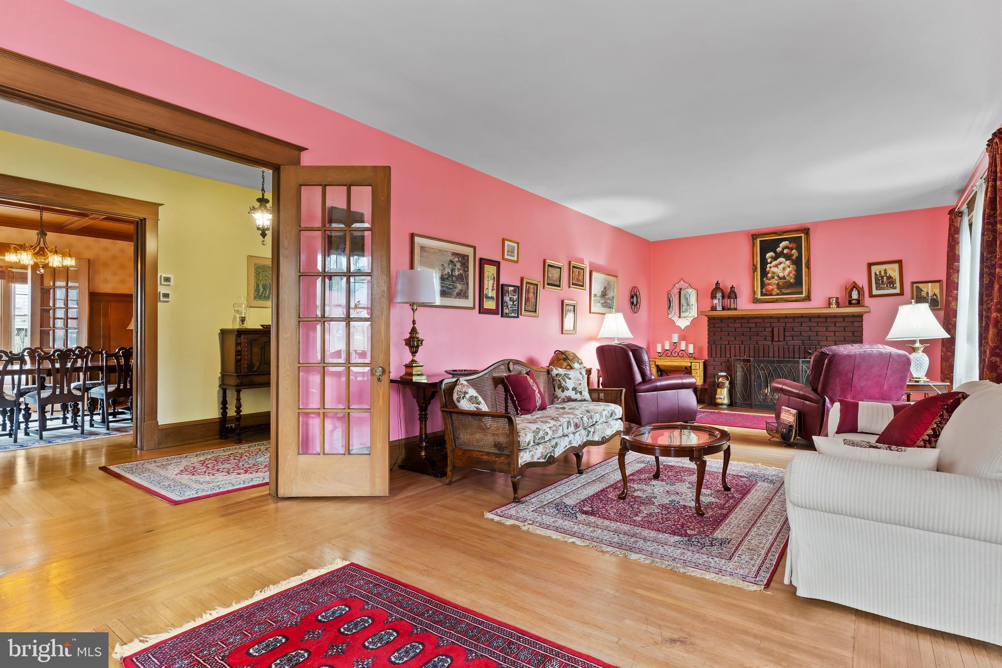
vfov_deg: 67.4
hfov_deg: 90.0
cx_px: 501
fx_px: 501
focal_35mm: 18
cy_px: 334
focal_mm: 18
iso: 800
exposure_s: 1/2.5
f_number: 8
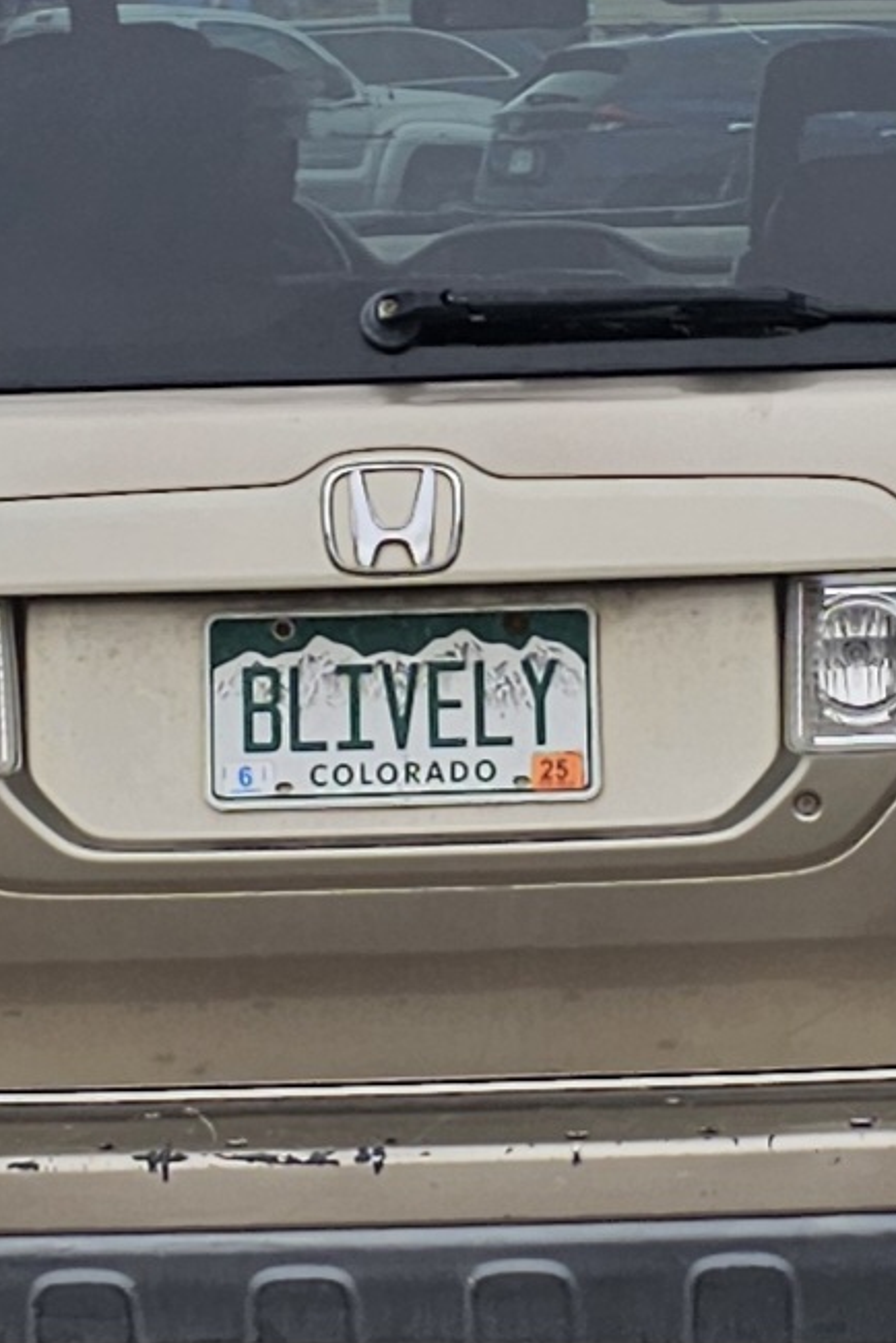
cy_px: 672
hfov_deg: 40.9
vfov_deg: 58.7
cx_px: 361
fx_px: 1195
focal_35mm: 32
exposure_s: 1/222
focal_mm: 6.3
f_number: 1.7
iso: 10
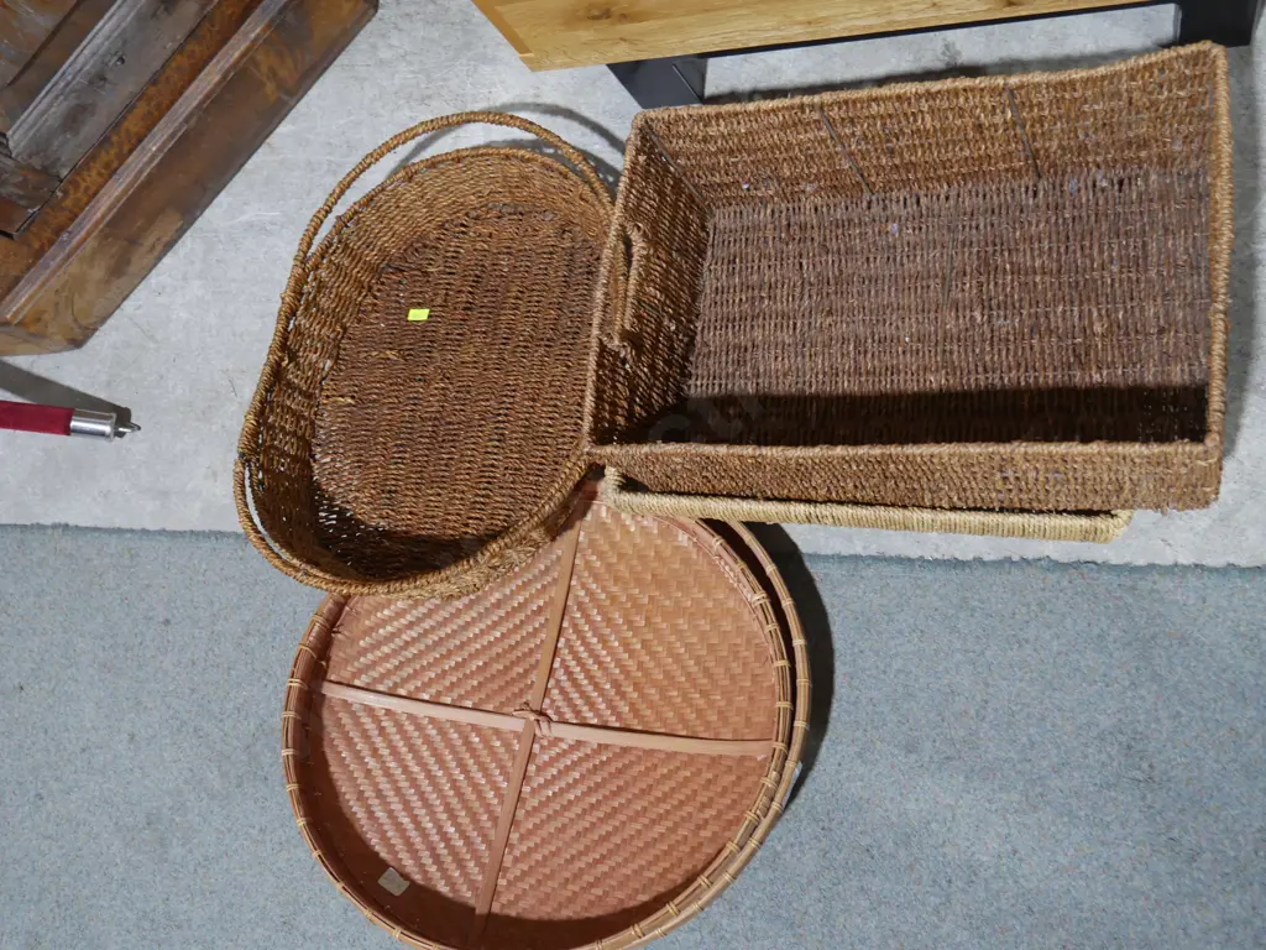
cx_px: 633
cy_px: 475
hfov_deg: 49.0
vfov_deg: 37.7
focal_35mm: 38
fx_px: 1390
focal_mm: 19
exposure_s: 1/60
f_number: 4.1
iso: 640
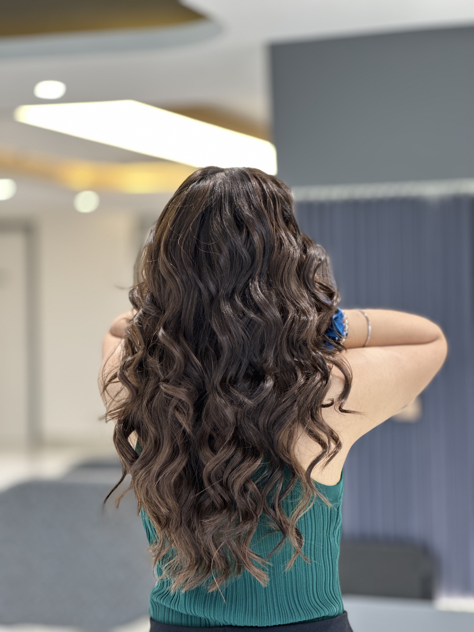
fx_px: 1406
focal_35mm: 77
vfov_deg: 25.3
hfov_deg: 19.1
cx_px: 237
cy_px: 316
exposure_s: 1/33
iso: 160
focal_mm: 9
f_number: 2.8
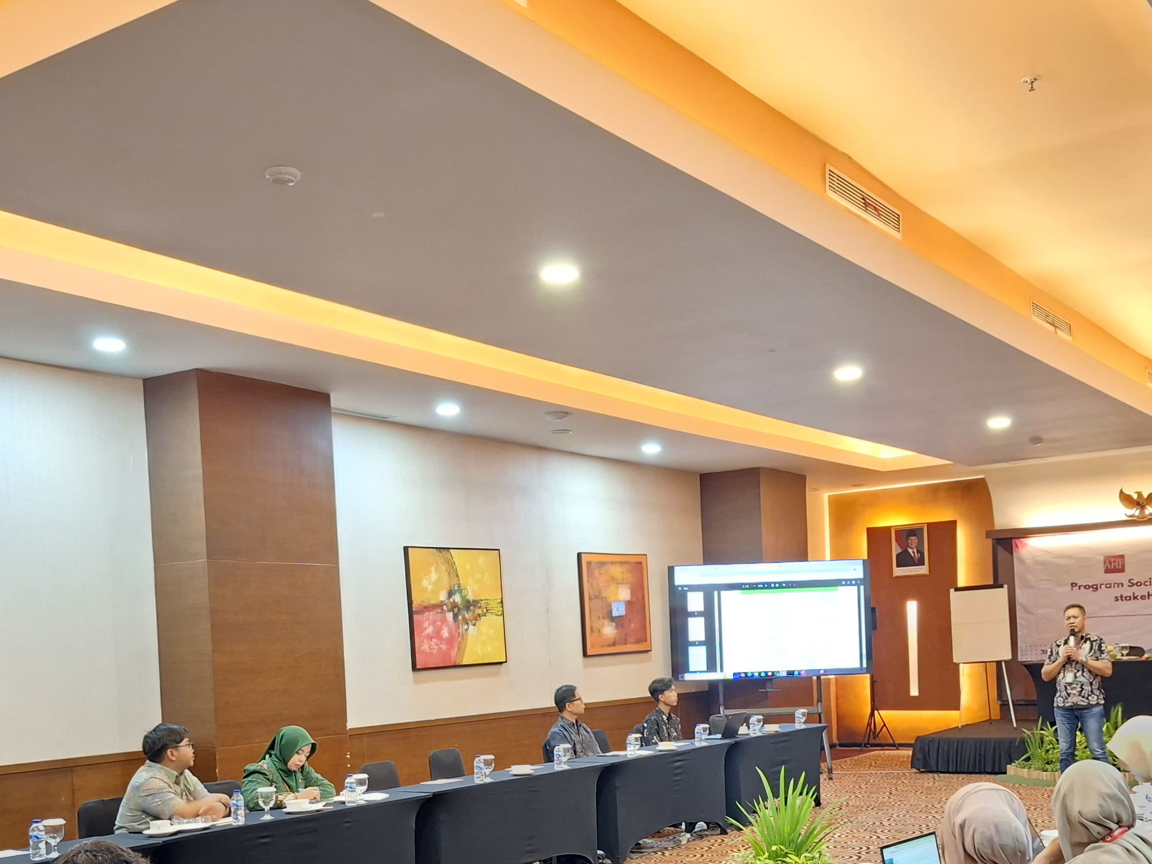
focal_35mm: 39
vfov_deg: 35.8
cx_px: 589
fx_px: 1298
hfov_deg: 47.9
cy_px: 668
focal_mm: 5.54
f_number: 1.8
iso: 800
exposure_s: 1/20
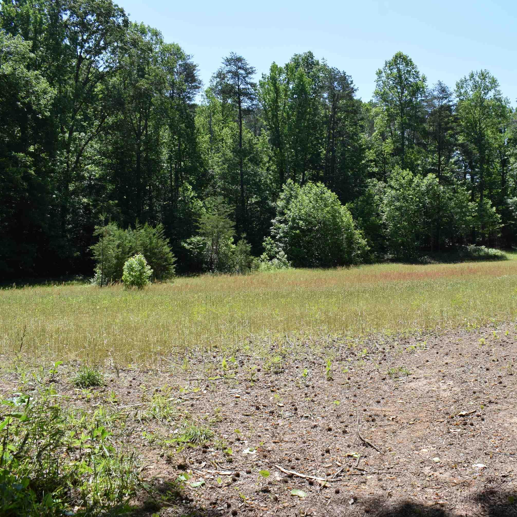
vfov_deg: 47.2
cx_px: 337
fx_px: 591
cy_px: 258
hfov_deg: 46.6
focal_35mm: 35
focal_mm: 18
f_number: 8
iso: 200
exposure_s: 1/250
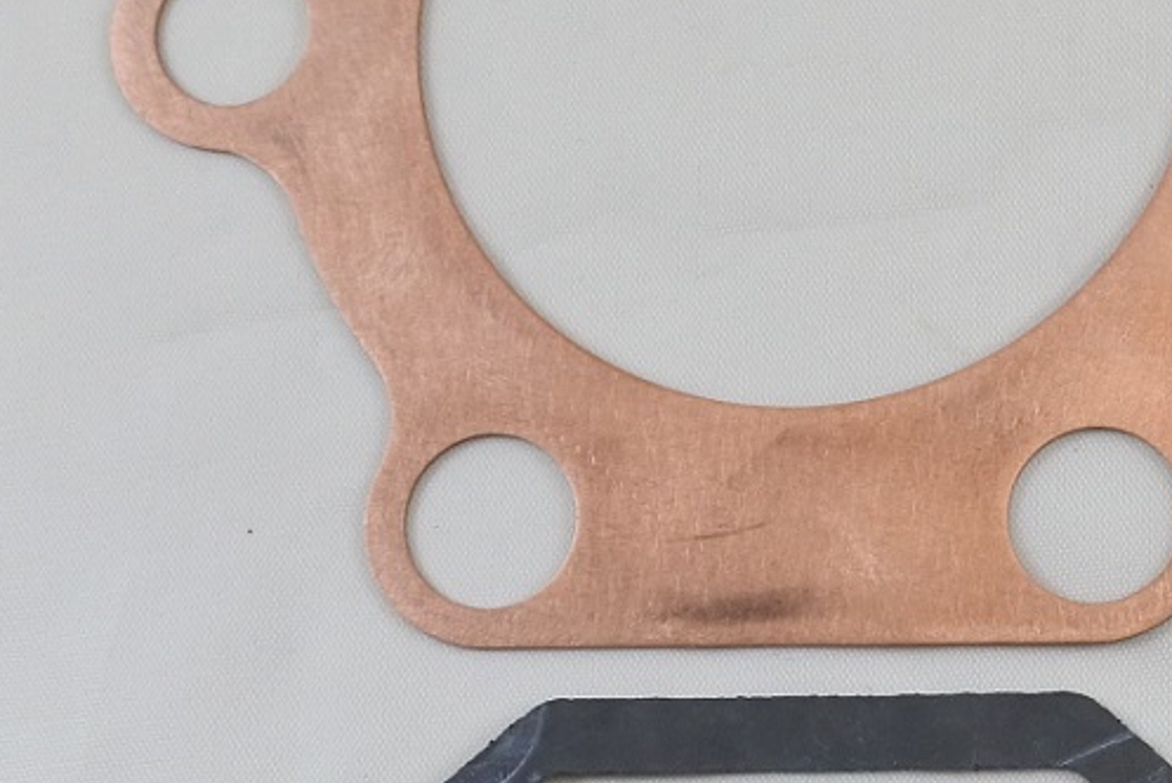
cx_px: 1613
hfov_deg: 18.5
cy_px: 412
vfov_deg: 13.6
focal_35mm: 101
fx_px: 3290
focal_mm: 12.6
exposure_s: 1/200
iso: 400
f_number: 3.8
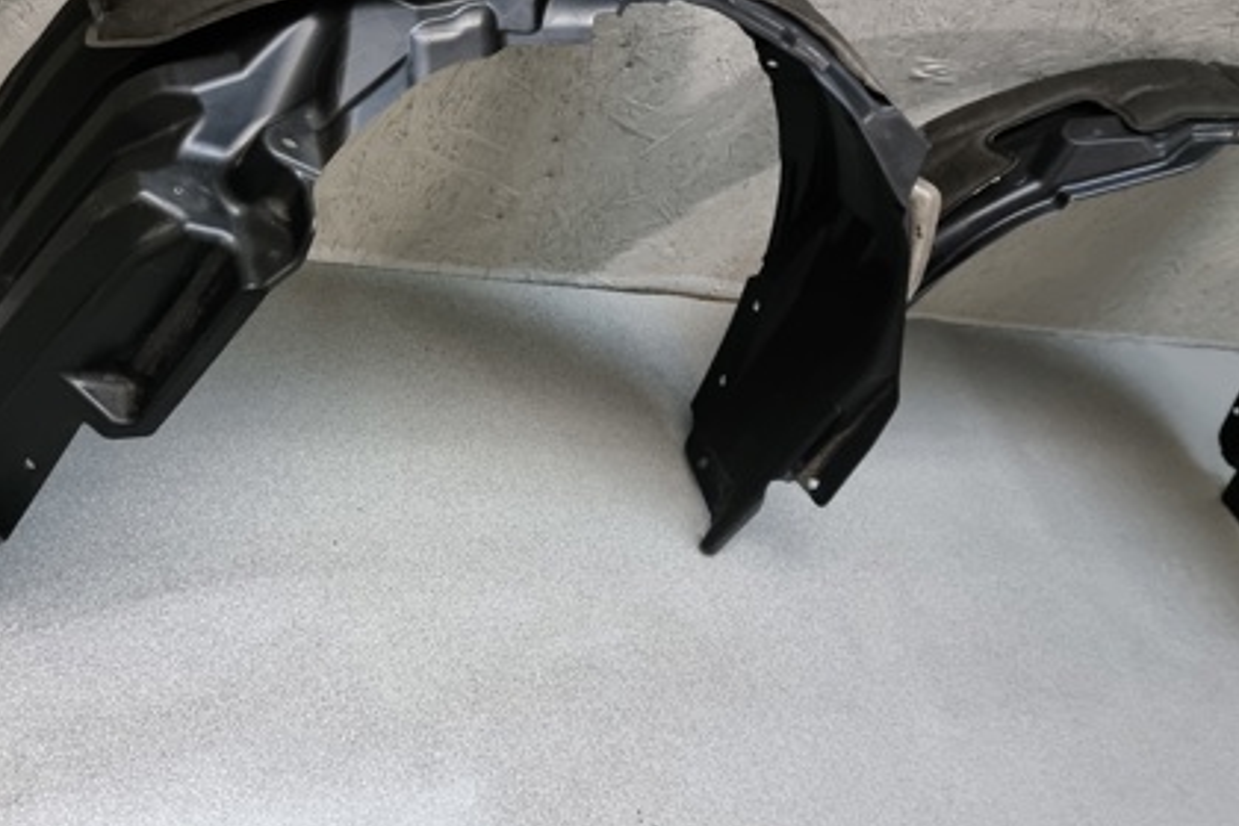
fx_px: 1308
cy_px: 255
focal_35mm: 38
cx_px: 413
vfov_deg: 34.6
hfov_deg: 49.8
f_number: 1.8
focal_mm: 6.7
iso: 800
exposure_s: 1/50
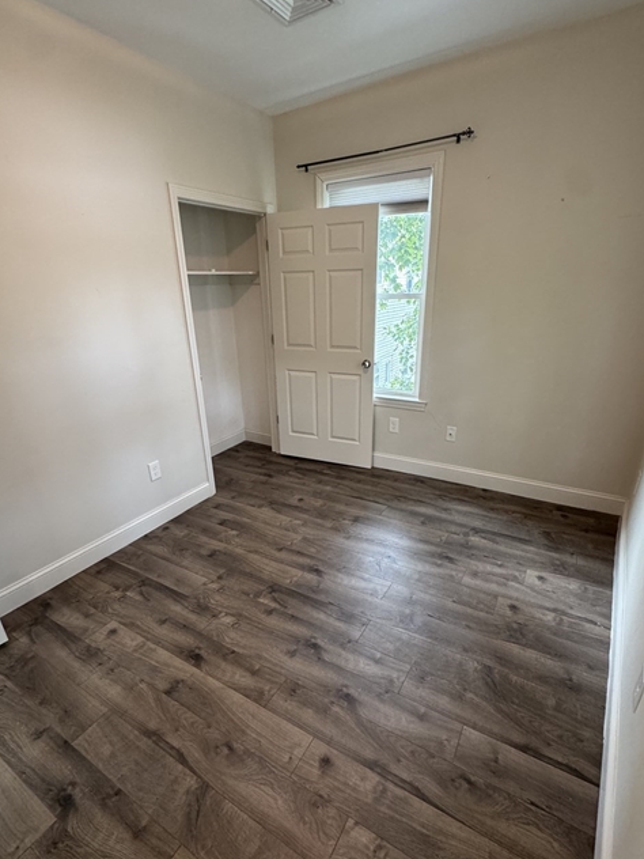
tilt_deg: -22.6
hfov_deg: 74.7
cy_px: 458
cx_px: 317
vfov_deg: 90.9
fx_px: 422
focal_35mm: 17
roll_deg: +1.8
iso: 400
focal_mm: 2.22
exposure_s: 1/60
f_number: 2.2
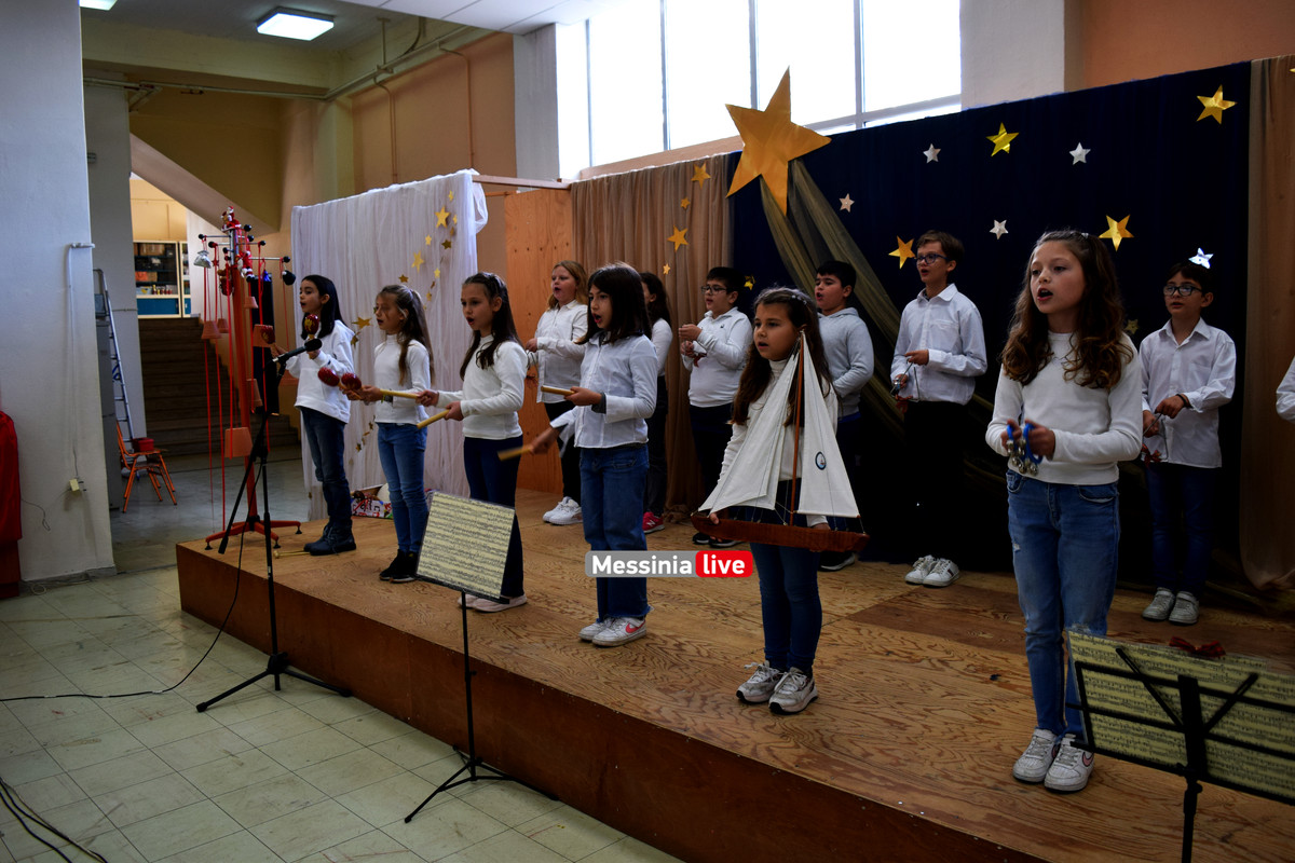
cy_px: 432
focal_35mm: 27
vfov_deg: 47.9
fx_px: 971
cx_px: 648
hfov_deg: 67.4
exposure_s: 1/100
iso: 400
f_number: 5
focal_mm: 18
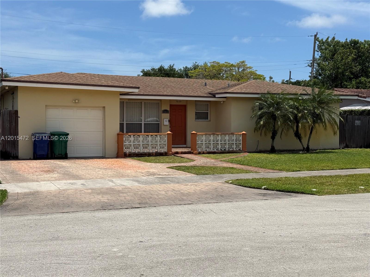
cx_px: 185
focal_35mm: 48
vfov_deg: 30.3
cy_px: 138
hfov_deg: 39.7
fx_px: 513
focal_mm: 6.76
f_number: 1.78
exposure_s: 1/7874
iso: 64
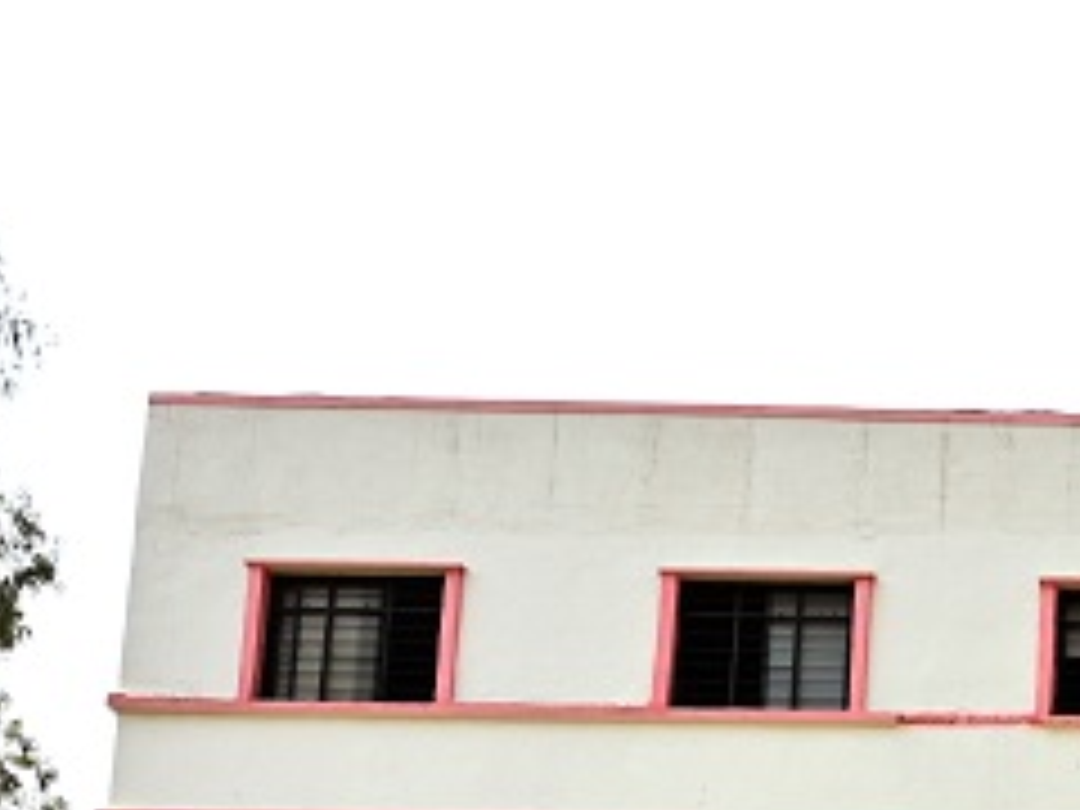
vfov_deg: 14.2
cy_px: 1271
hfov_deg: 18.1
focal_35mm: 96
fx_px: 2995
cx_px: 1652
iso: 250
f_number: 8
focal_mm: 24
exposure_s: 1/400
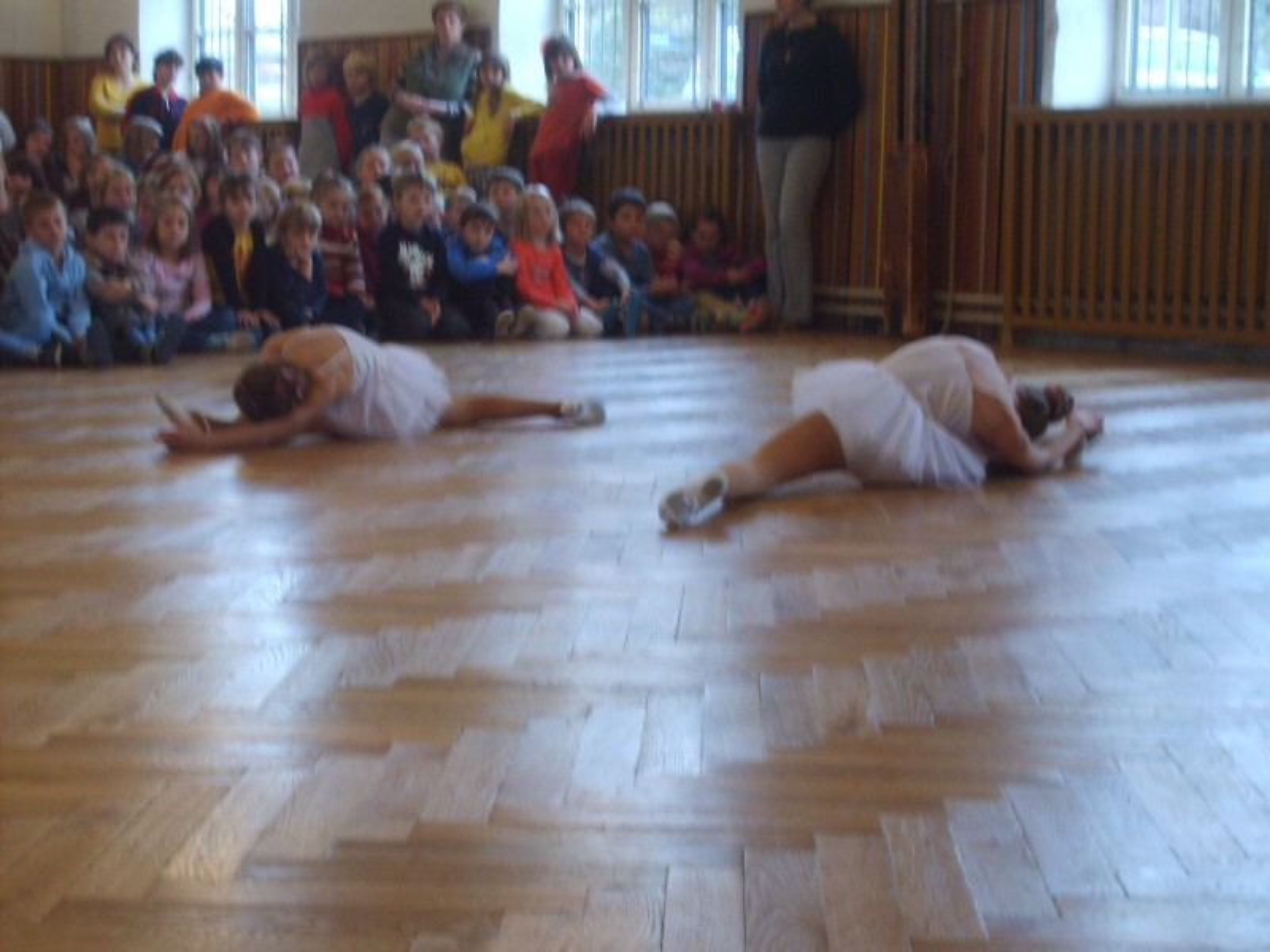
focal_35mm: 61
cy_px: 476
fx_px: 2238
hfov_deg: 31.7
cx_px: 635
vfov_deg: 24.0
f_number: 3.6
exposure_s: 1/10
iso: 140
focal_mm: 10.3
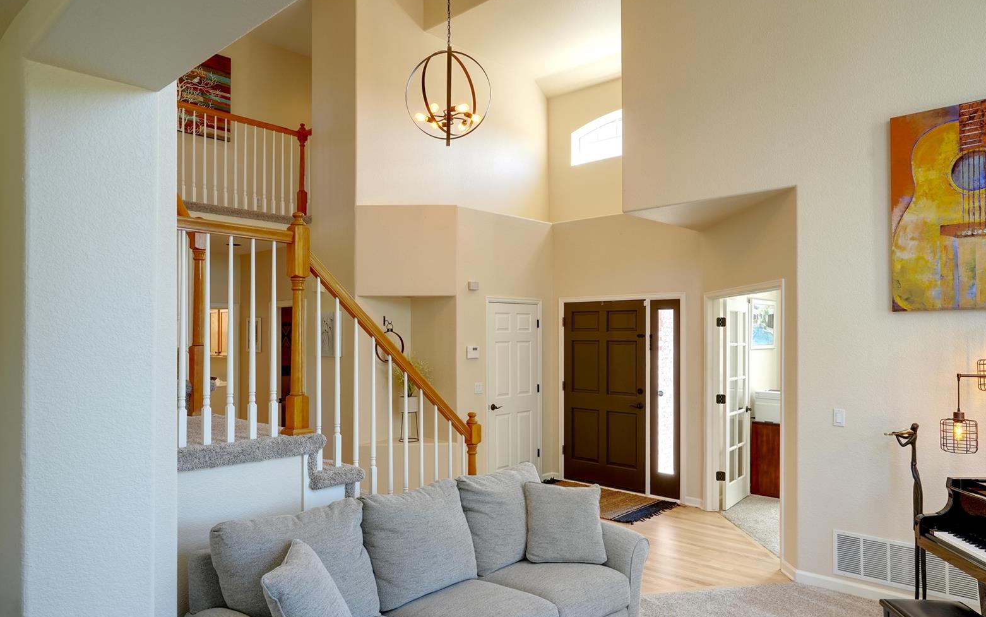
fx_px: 645
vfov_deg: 51.1
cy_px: 329
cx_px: 494
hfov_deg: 74.8
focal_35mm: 24
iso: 400
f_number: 8
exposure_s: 1/40
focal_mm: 23
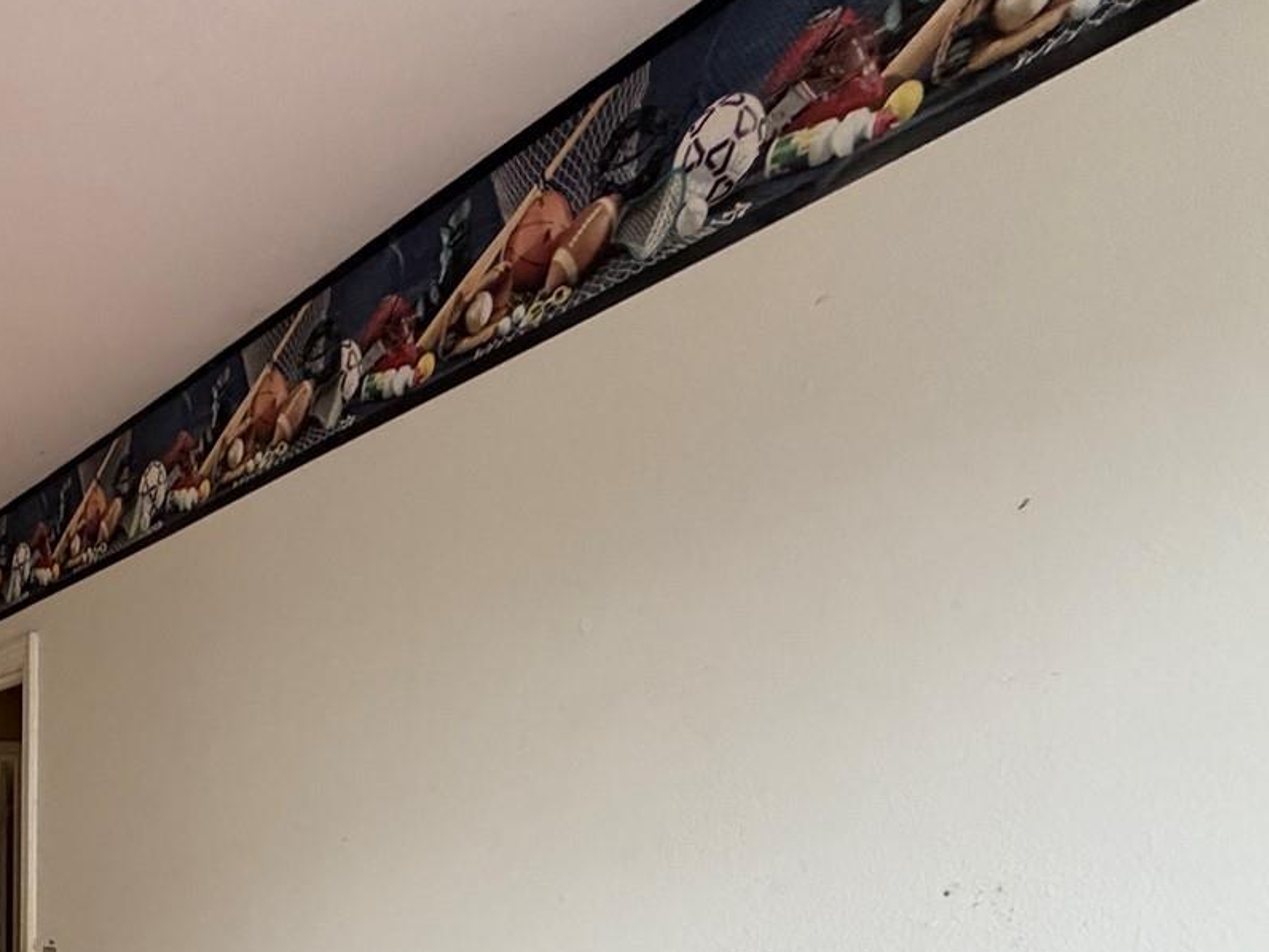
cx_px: -210
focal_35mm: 36
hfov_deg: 39.2
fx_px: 1320
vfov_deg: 34.7
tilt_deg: -6.4
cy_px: 1025
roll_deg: +1.3
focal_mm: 2.22
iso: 320
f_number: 2.2
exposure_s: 1/121
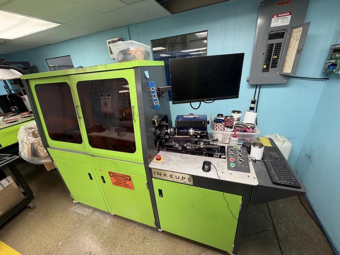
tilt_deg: -23.7
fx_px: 138
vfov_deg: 85.7
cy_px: 128
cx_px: 170
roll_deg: +4.9
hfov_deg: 102.1
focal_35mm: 14
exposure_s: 1/64
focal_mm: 2.22
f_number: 2.2
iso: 125
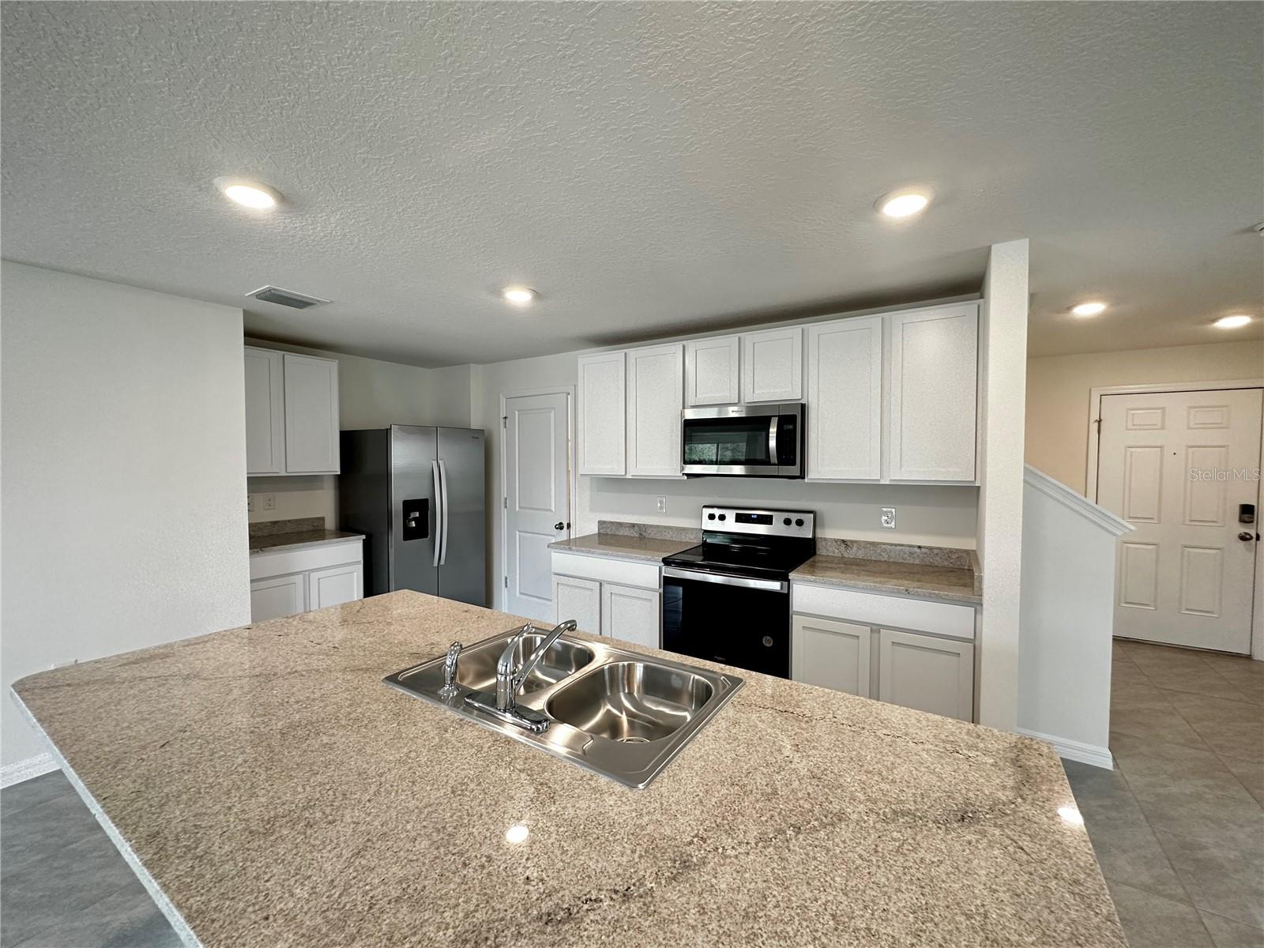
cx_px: 632
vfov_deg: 85.7
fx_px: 511
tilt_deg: -2.5
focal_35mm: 14
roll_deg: -0.4
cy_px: 474
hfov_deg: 102.1
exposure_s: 1/60
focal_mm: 2.22
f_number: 2.2
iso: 200
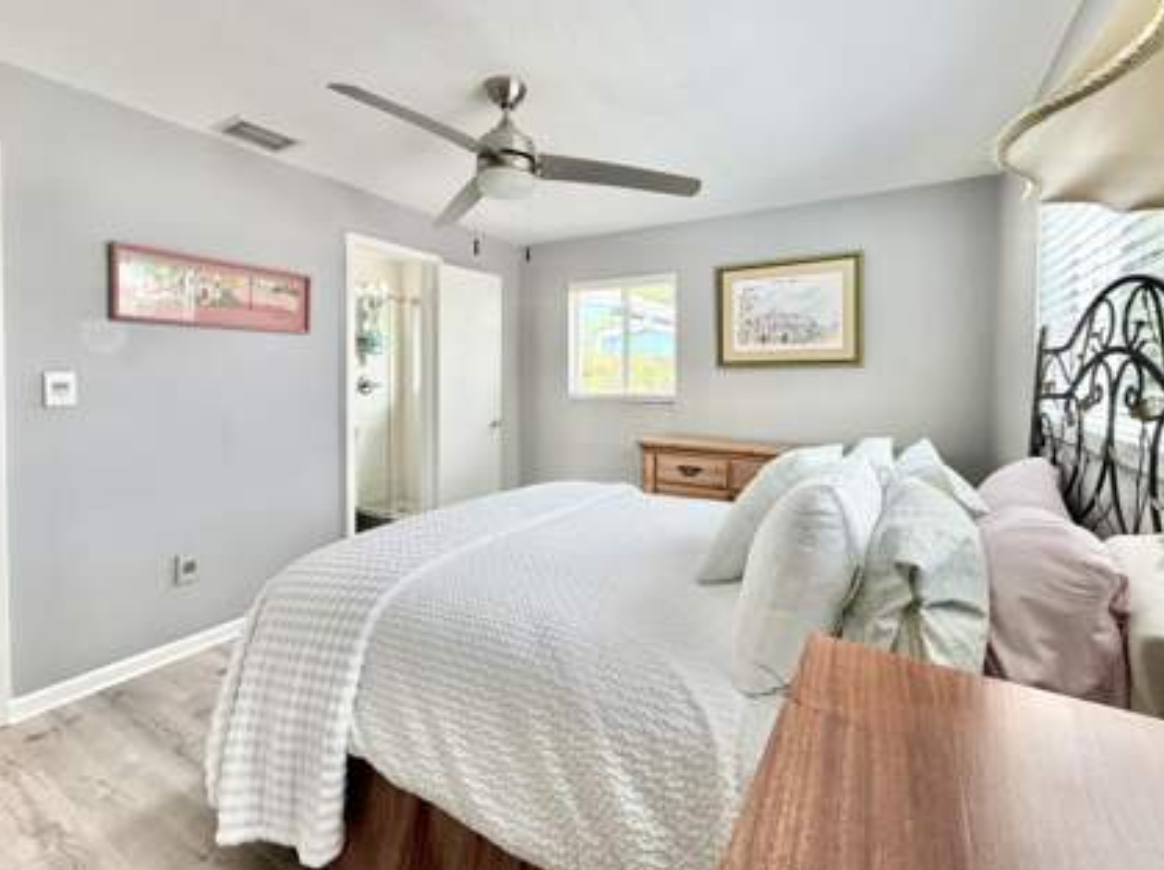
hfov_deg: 94.5
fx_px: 537
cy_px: 387
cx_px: 599
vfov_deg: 77.7
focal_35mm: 16
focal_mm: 2.22
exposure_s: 1/120
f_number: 2.2
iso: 160
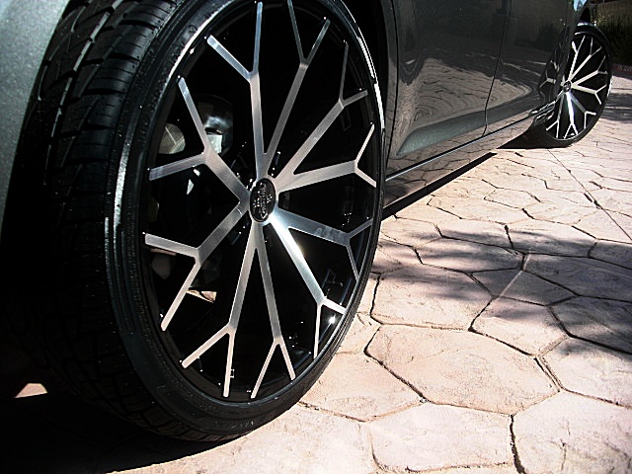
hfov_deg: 51.4
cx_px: 316
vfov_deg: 39.7
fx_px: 657
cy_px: 237
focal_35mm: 36
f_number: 2.8
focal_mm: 6.3
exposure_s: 1/500
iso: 50
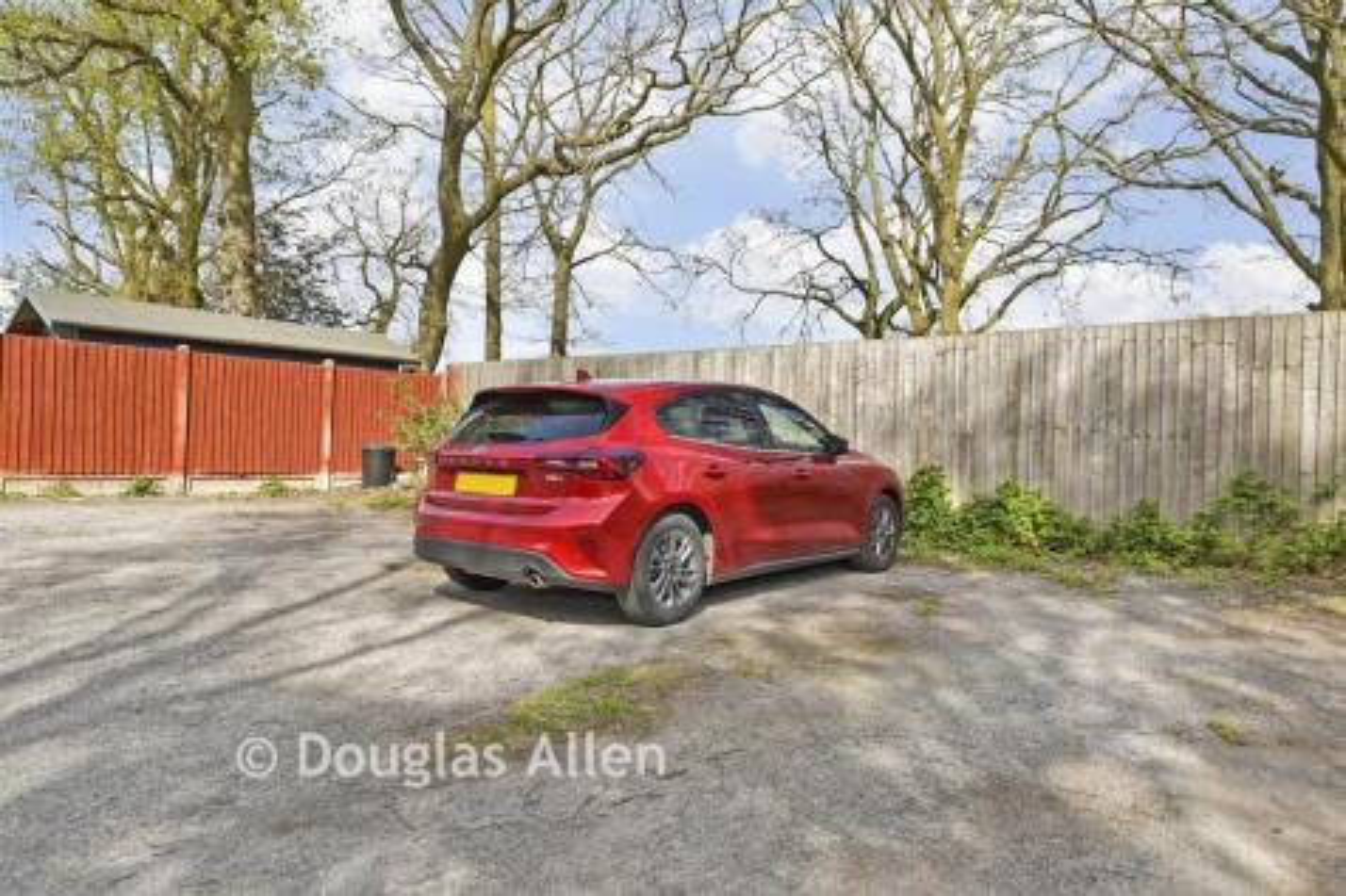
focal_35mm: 22
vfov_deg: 57.2
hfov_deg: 78.6
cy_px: 448
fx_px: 822
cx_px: 673
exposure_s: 1/200
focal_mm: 15
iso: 100
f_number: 8
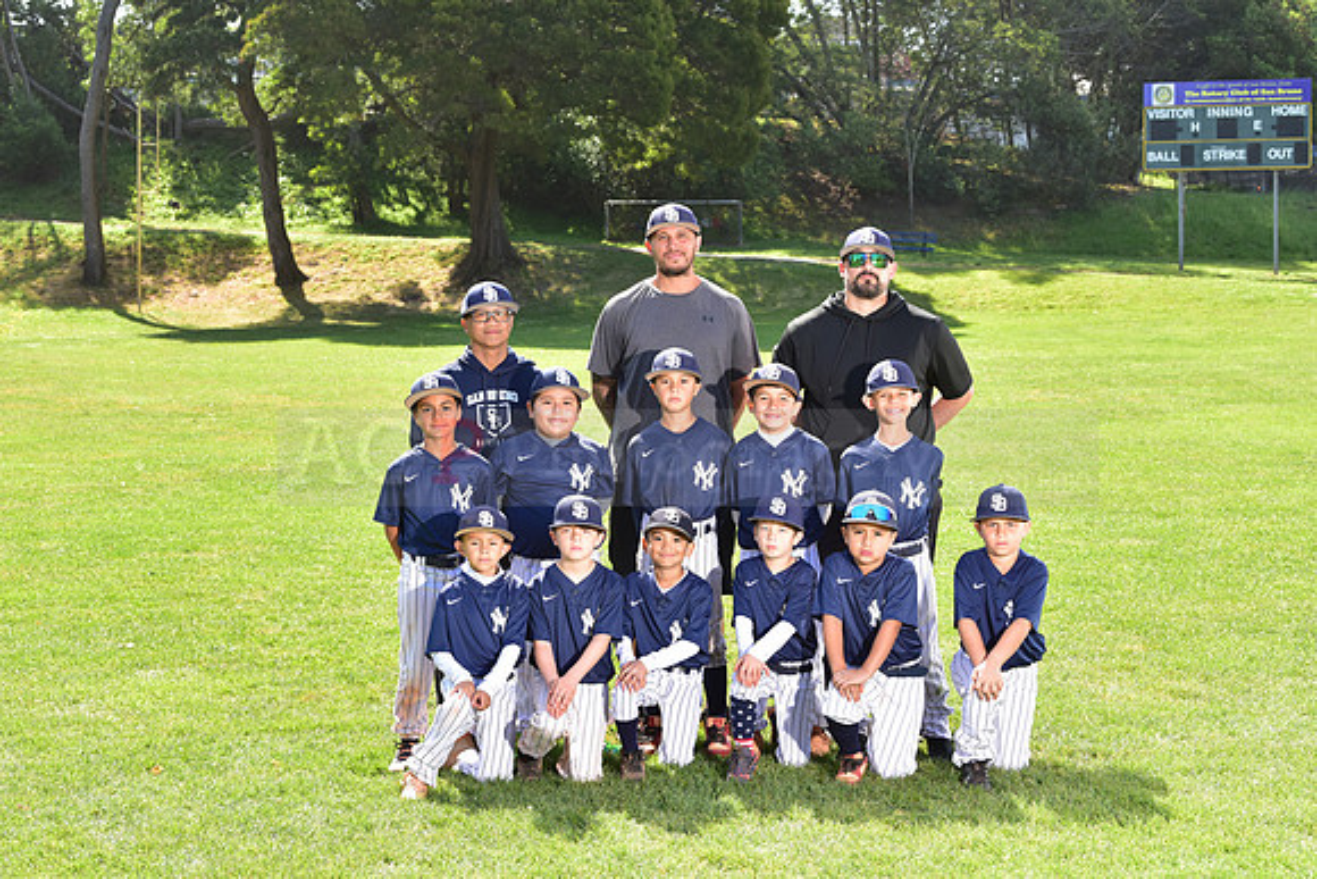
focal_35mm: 70
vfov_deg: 19.5
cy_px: 440
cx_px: 658
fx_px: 2561
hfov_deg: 28.8
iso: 250
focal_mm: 70
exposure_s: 1/160
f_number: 8
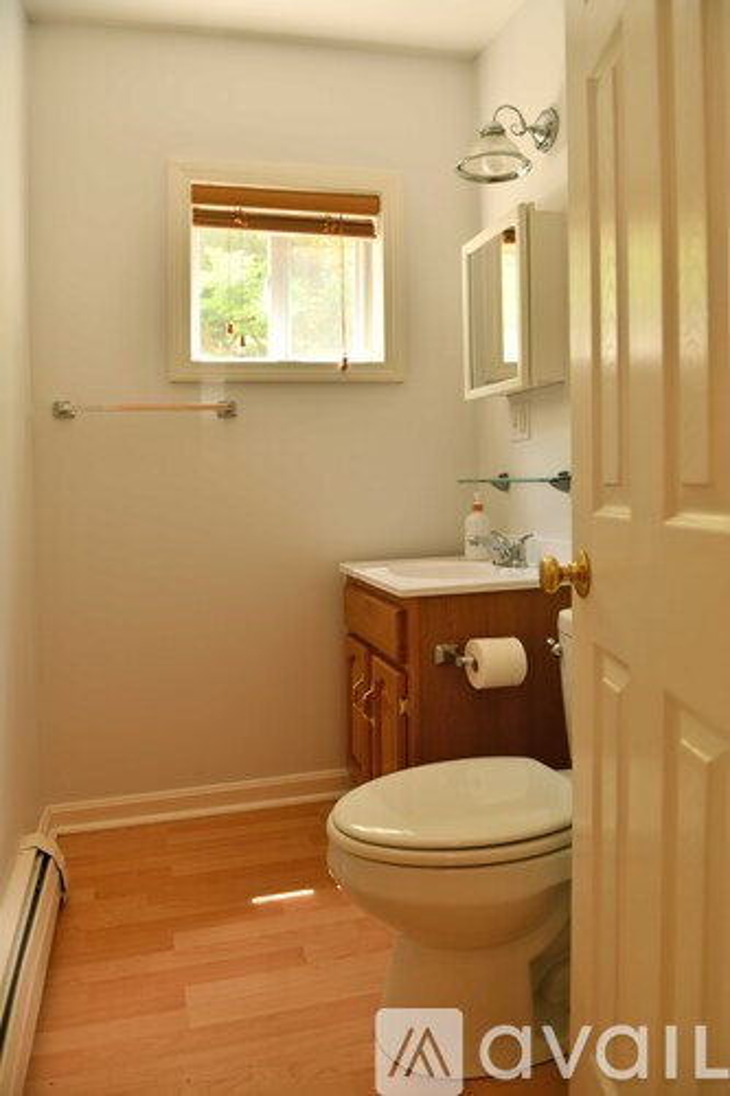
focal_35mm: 24
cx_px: 365
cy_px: 548
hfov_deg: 53.1
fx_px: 730
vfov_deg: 73.8
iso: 200
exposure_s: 1/125
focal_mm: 24
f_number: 3.5
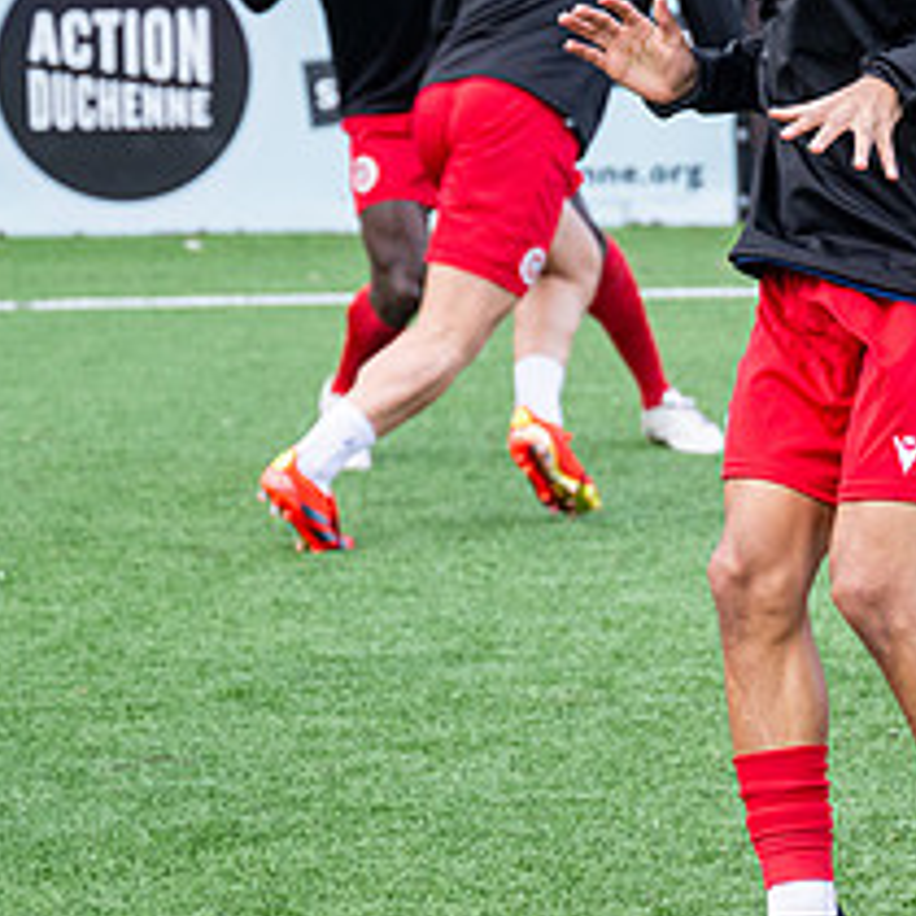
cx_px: 1203
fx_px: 8502
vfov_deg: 6.2
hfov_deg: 6.1
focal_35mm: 284
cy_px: 265
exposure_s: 1/1250
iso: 800
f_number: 4
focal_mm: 101
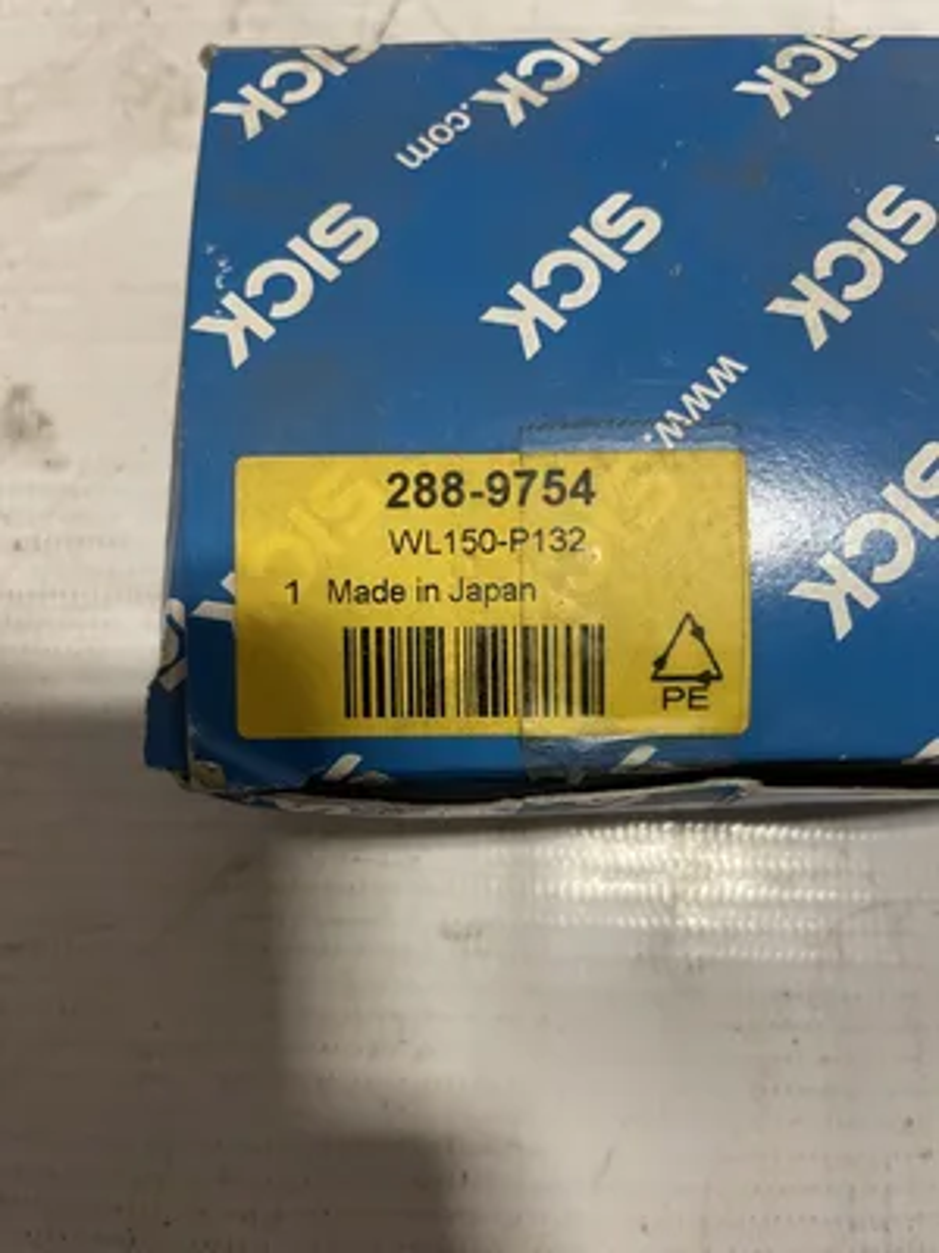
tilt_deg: -78.0
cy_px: 626
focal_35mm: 26
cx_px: 470
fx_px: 940
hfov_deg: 53.1
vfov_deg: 67.3
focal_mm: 4.2
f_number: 1.6
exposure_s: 1/60
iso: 160
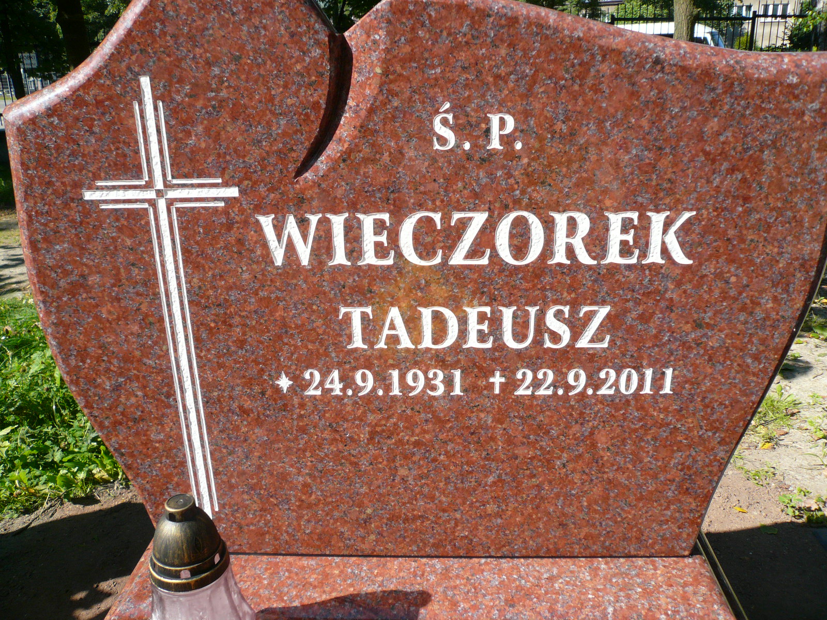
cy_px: 310
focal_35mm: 28
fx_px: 669
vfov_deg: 49.7
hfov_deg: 63.4
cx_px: 414
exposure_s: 1/800
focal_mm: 4.6
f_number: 2.8
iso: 100
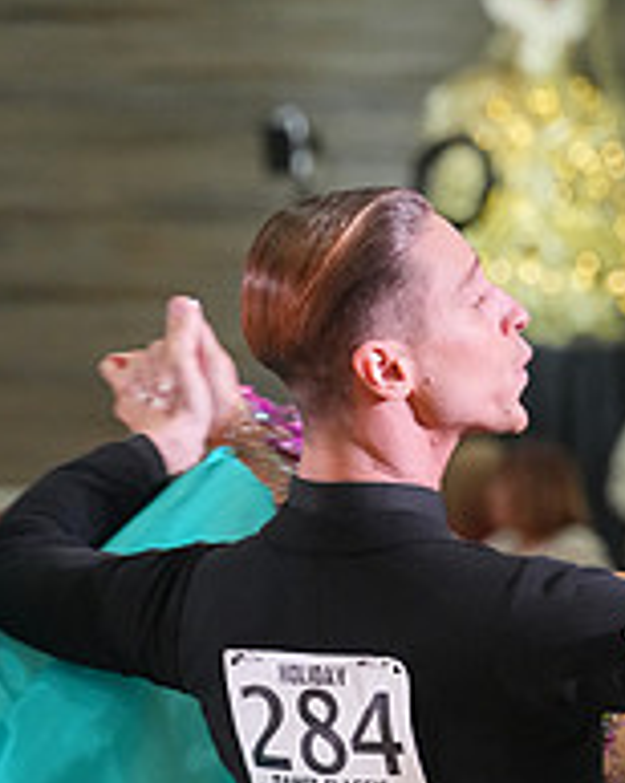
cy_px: 1164
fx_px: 12737
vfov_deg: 3.5
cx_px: 615
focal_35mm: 550
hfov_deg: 2.8
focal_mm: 195
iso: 3200
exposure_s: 1/200
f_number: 6.3
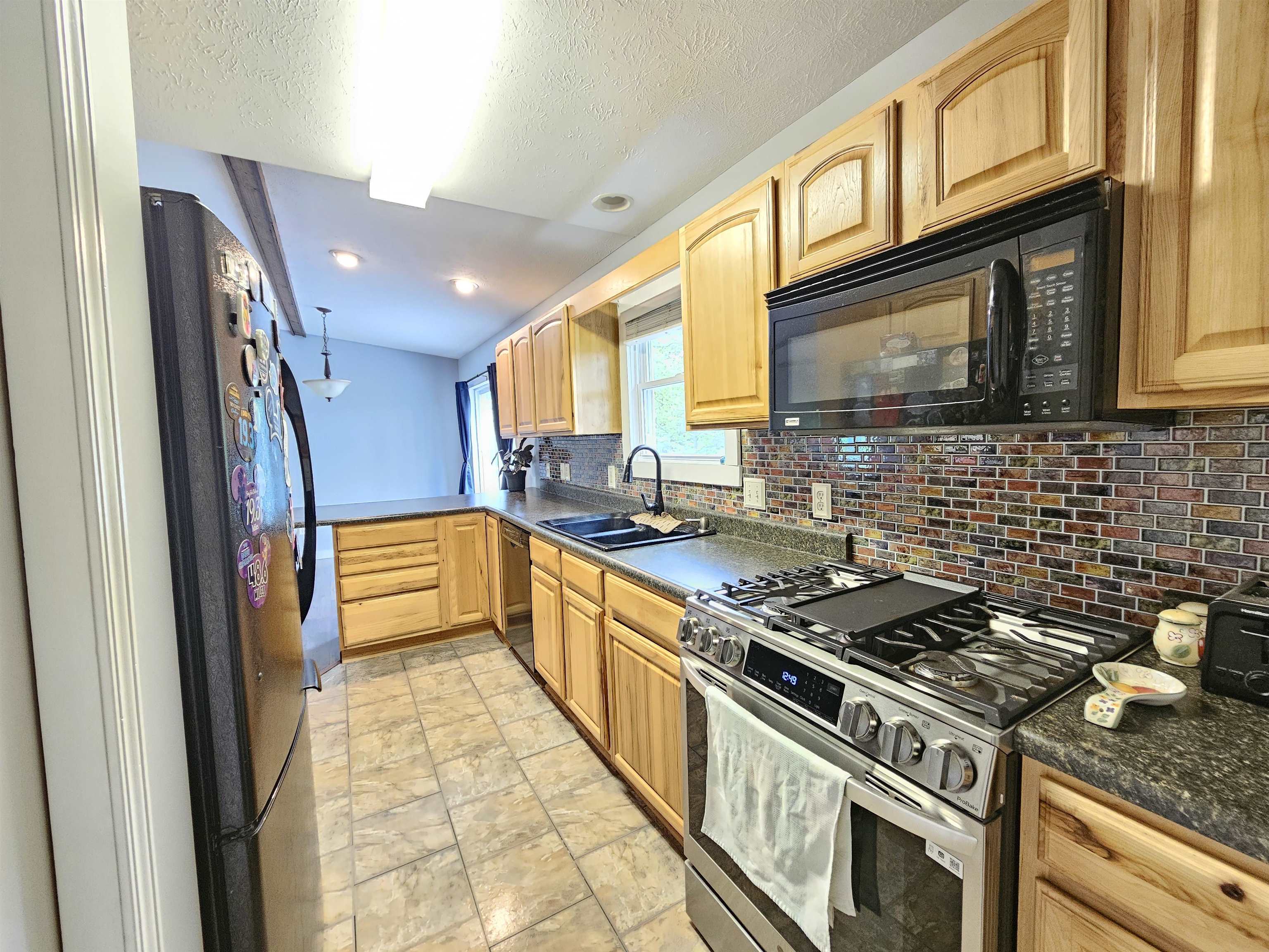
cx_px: 634
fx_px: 477
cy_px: 476
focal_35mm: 13
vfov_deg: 89.9
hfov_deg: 106.2
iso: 640
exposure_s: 1/24
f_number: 2.2
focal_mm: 2.2
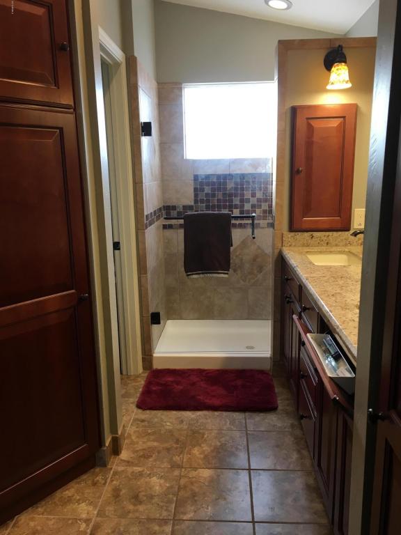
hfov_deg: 48.2
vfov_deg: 61.7
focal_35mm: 29
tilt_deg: -14.0
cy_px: 268
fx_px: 448
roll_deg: +2.7
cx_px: 200
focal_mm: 4.15
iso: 25
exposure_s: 1/30
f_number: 2.2
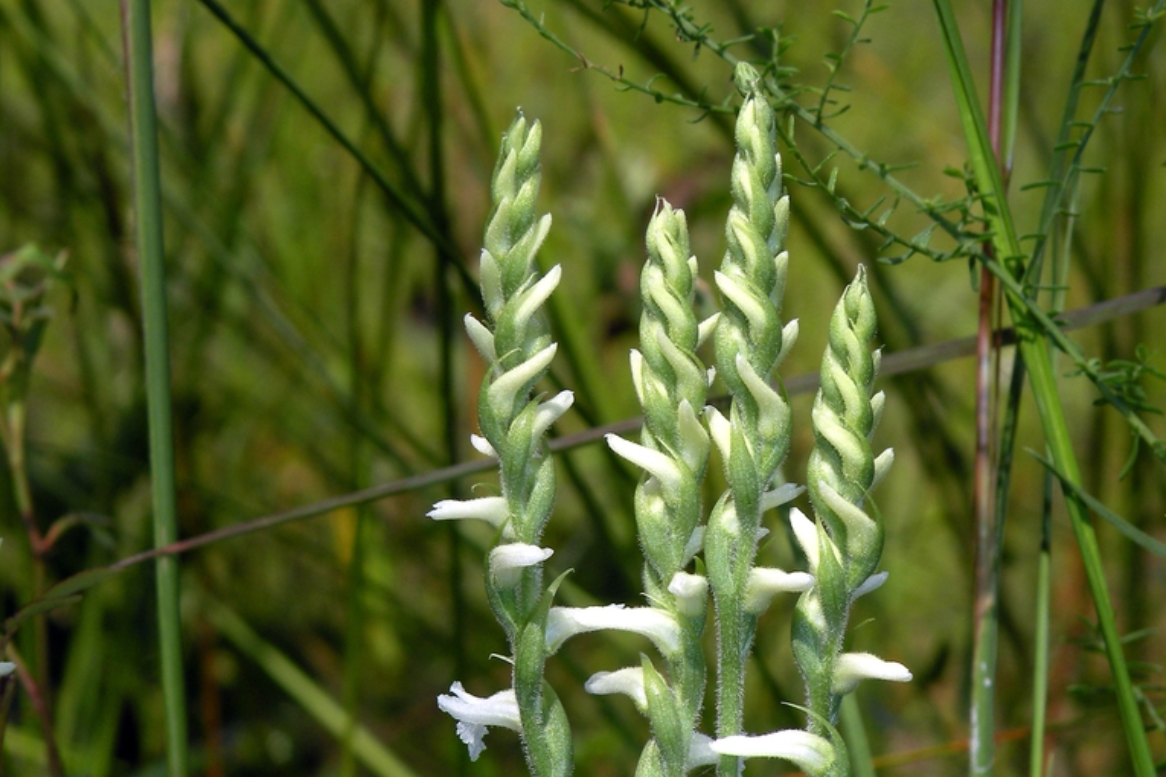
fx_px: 3789
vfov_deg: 11.7
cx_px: 582
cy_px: 559
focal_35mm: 117
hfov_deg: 17.5
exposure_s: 1/775
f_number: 4
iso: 64
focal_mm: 14.9
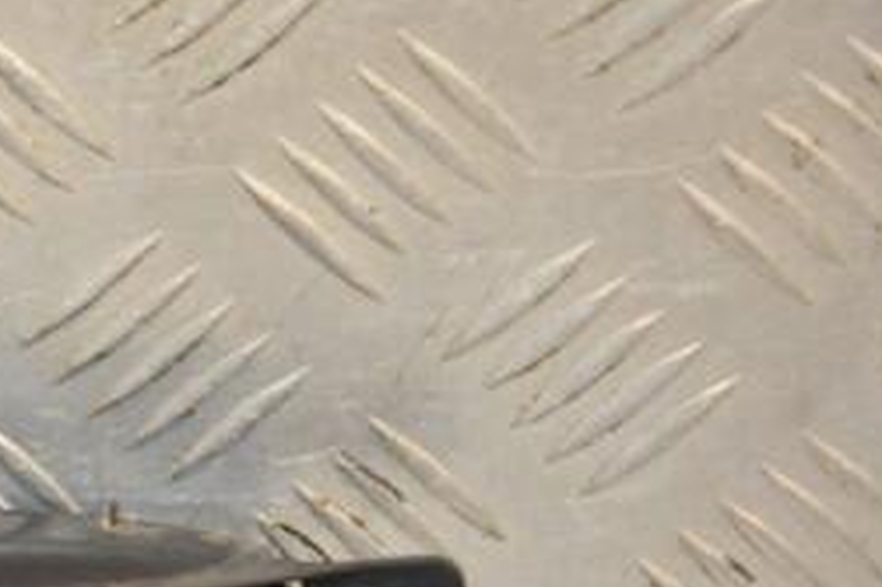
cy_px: 671
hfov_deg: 6.7
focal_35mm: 305
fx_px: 7472
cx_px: -95
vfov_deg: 4.5
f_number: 5.6
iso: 800
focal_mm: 85
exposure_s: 1/160
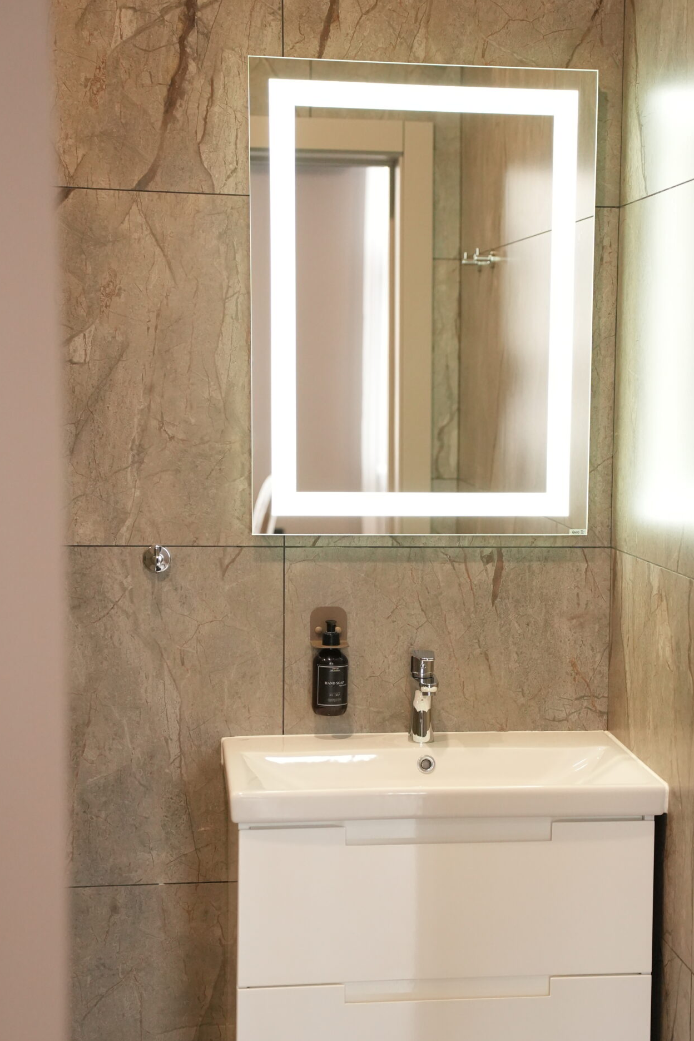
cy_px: 599
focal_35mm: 67
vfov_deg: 30.0
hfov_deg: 20.2
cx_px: 467
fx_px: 1937
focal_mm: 49
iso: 4000
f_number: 2.8
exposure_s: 1/320
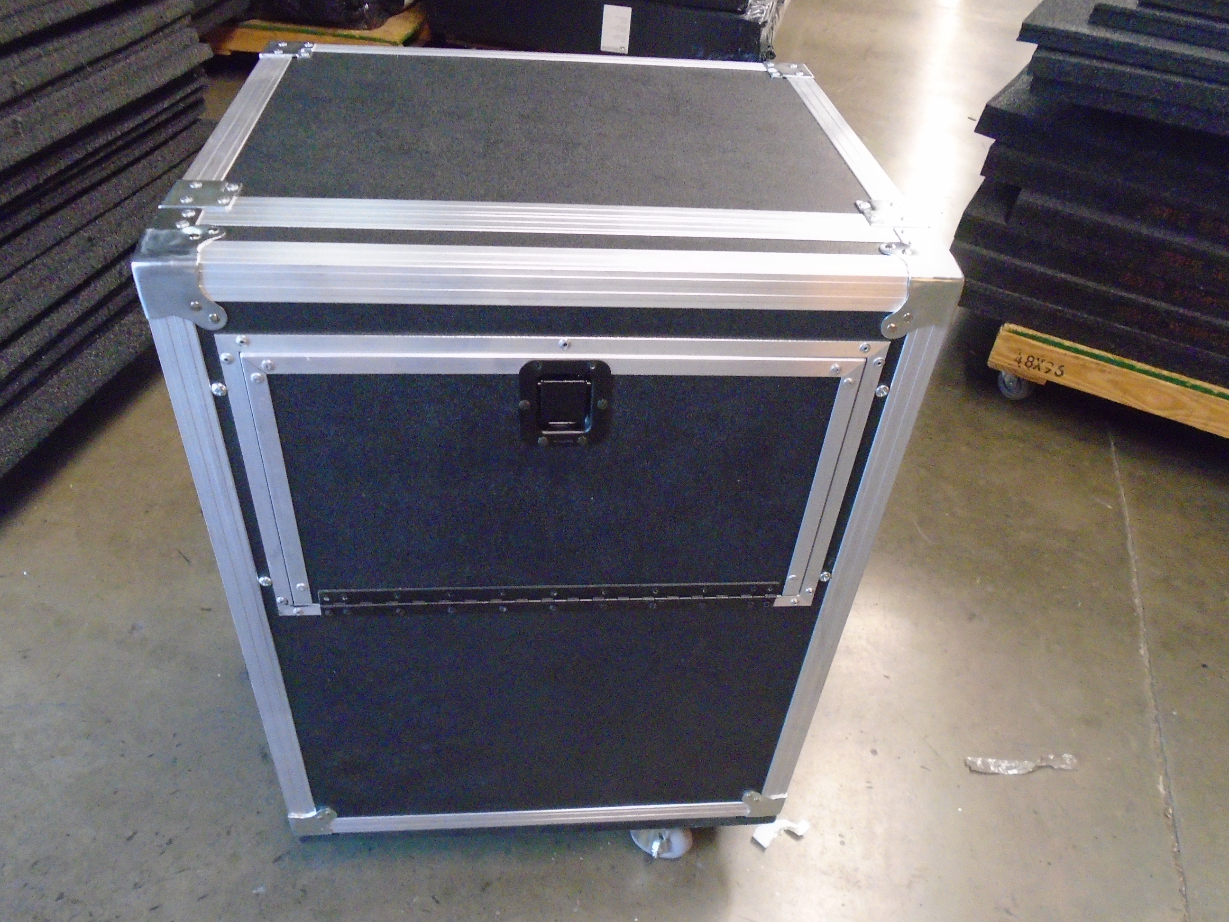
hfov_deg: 67.3
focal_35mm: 26
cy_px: 461
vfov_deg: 53.1
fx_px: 923
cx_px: 614
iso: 800
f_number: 3.2
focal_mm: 4.6
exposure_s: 1/20
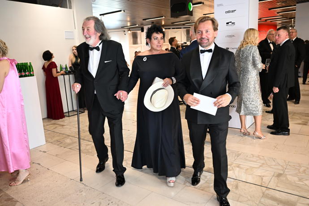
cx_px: 154
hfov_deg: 63.7
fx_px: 249
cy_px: 103
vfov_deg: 45.0
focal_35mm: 29
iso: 2500
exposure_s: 1/80
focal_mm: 29
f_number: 4
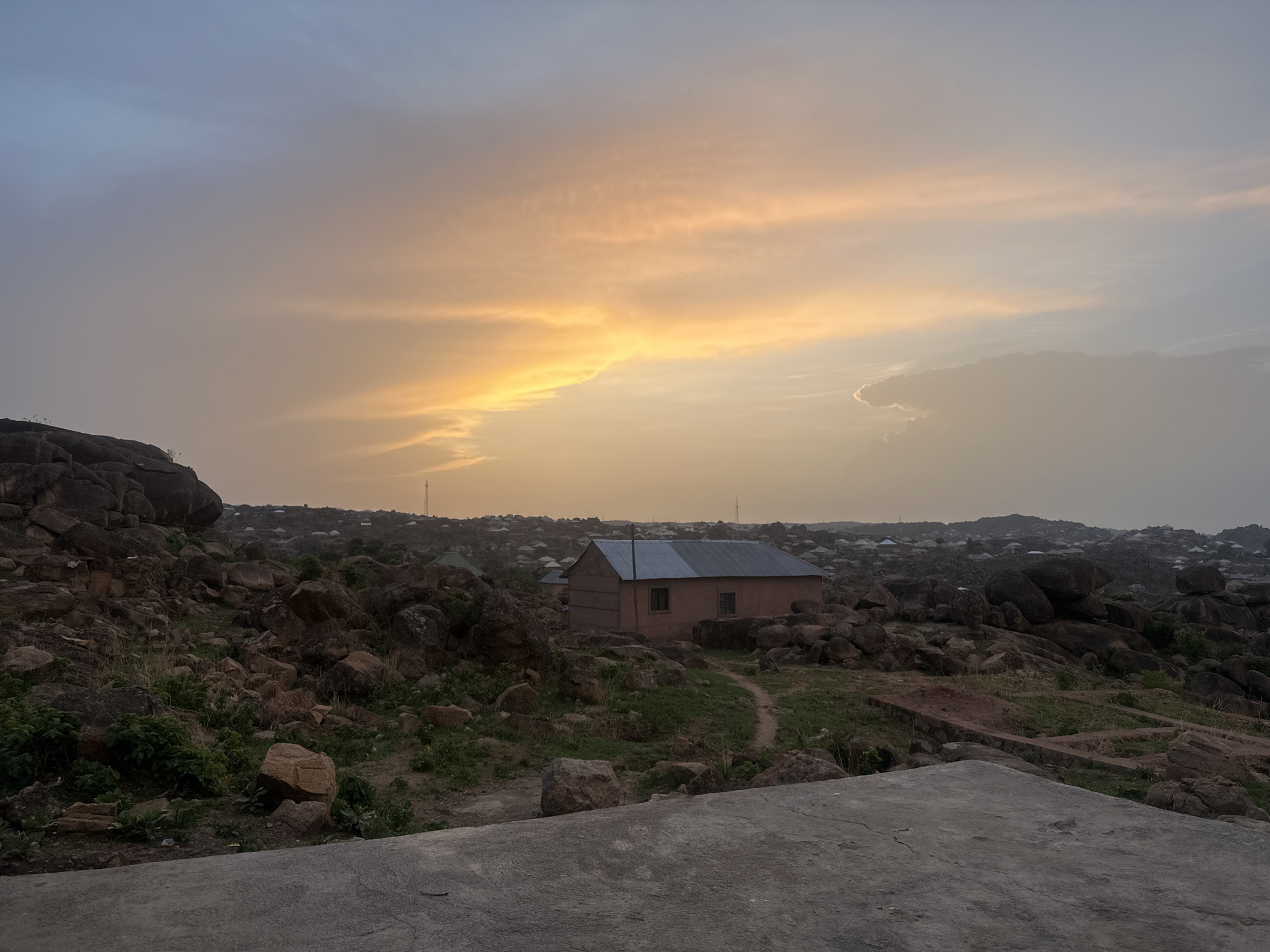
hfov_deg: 71.6
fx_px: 881
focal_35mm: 24
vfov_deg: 56.8
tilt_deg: +3.2
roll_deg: +0.1
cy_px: 476
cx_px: 635
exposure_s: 1/121
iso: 64
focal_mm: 6.86
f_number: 1.78
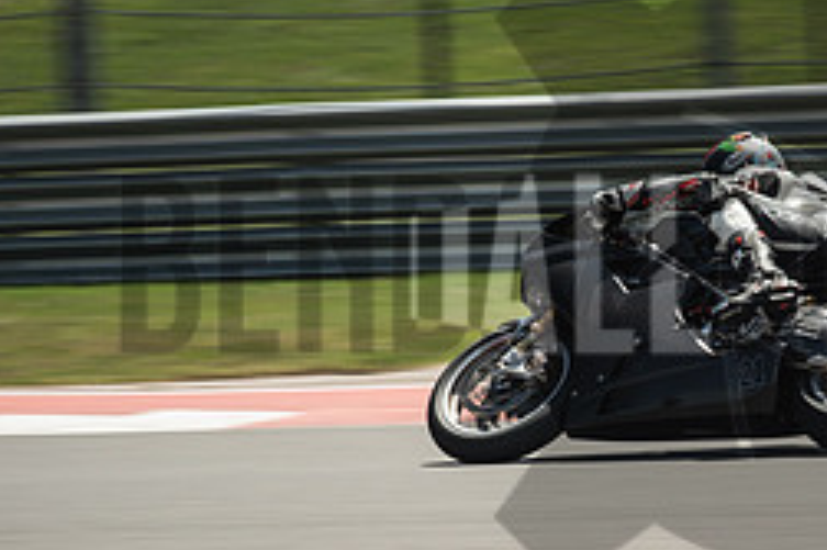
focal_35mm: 347
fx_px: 7966
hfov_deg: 5.9
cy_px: 268
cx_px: 814
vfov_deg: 4.0
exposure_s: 1/250
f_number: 6.4
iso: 125
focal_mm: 100
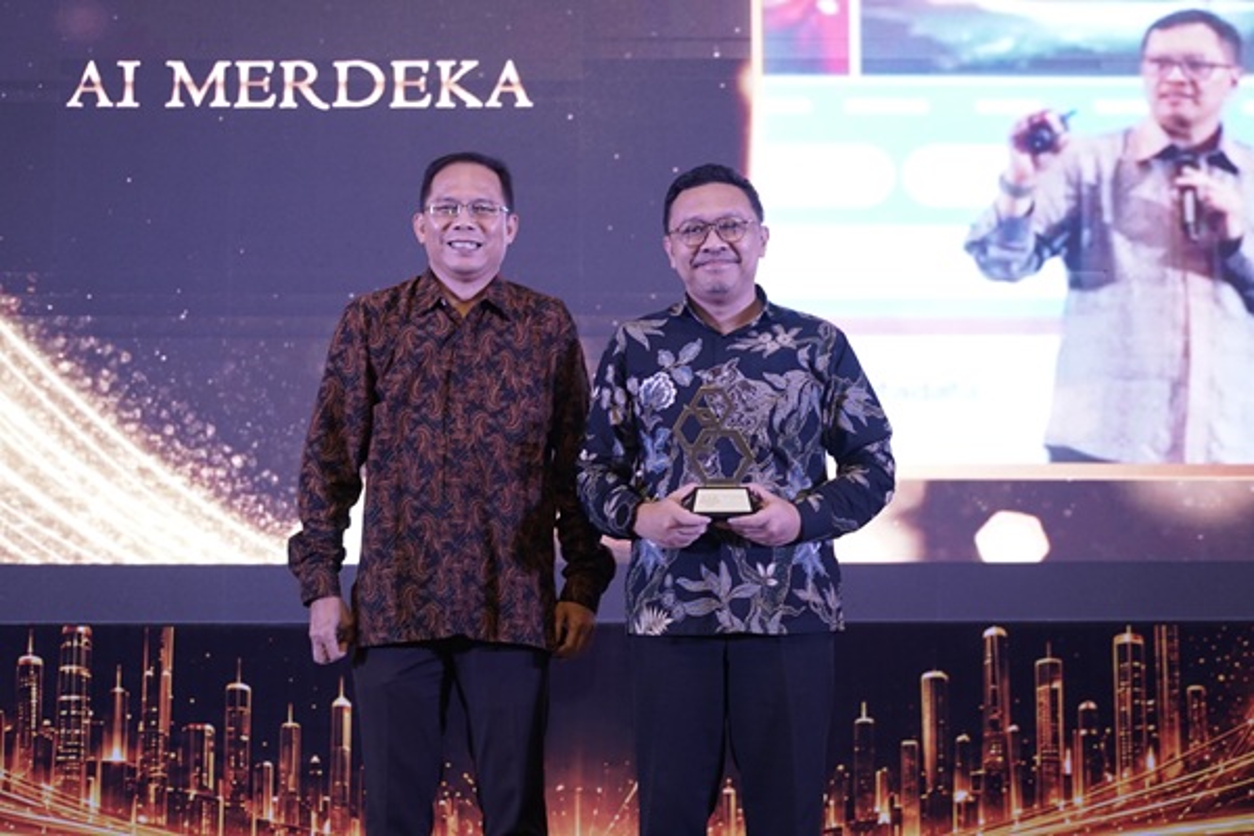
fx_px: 2473
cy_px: 418
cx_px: 627
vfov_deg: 19.2
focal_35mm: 71
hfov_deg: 28.5
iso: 1250
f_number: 4
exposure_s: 1/60
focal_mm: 71
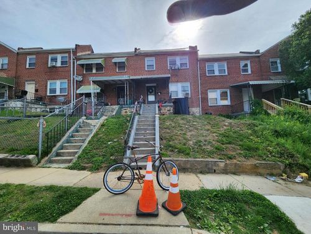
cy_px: 117
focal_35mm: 13
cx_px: 156
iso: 50
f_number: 2.2
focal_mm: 2.2
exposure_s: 1/1554
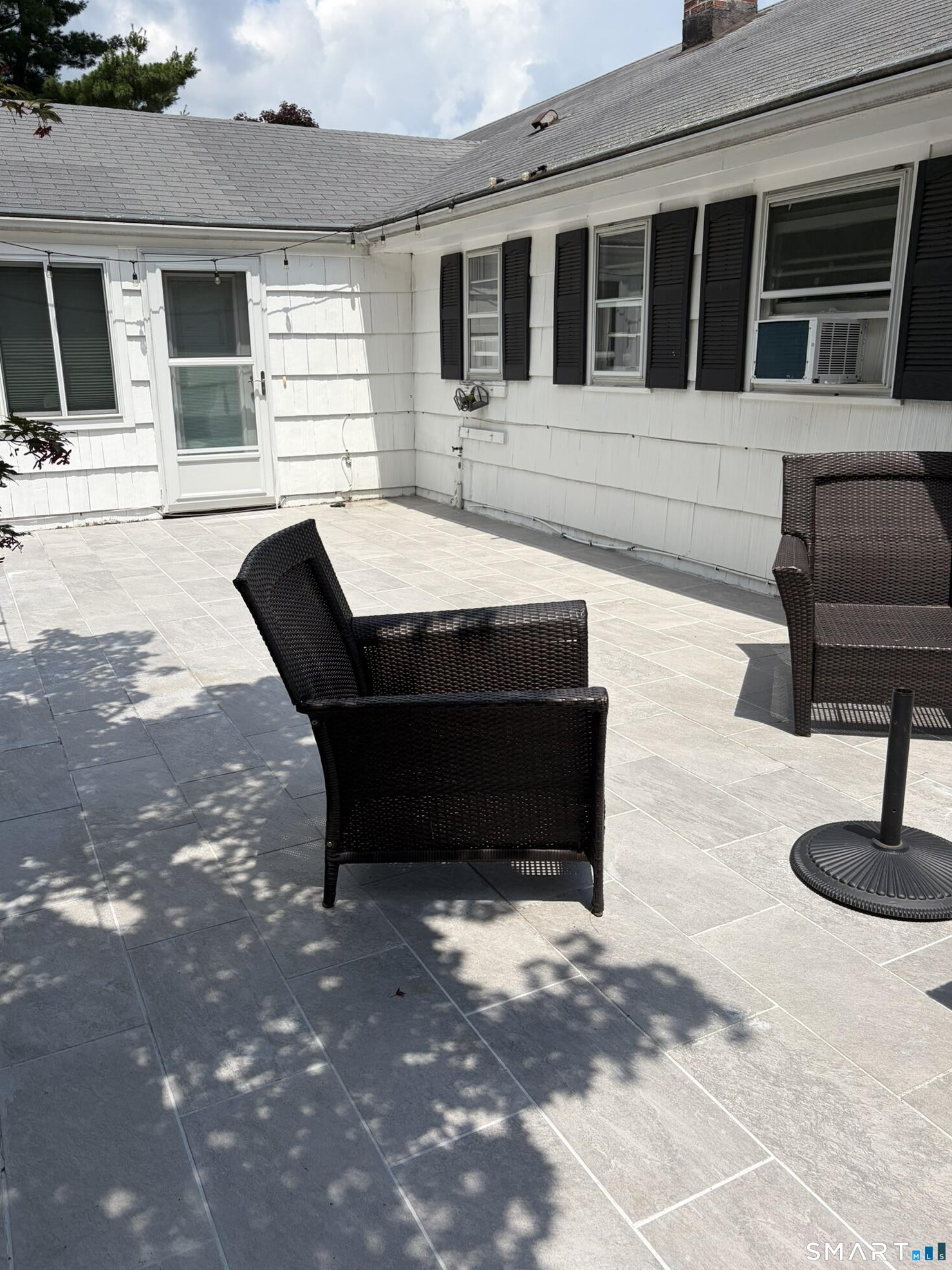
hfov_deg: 51.4
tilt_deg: -14.7
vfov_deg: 65.3
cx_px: 465
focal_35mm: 27
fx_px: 990
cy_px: 615
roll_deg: +1.2
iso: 50
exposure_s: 1/4329
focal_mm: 5.96
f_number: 1.6
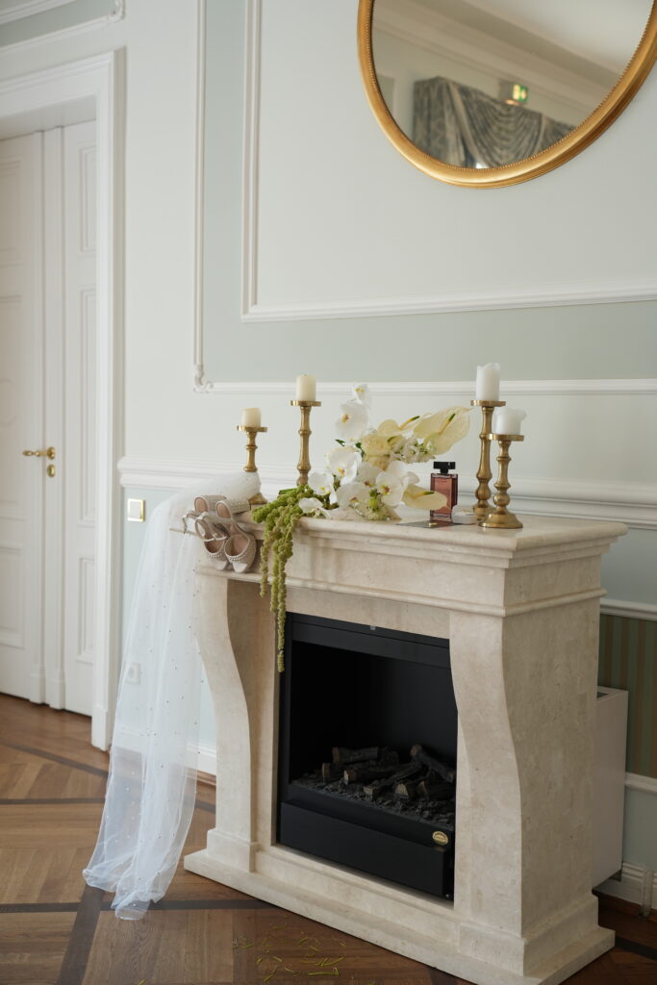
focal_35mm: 41
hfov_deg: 32.6
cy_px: 492
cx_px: 328
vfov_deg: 47.4
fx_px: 1122
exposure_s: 1/320
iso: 500
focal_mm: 41
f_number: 2.8
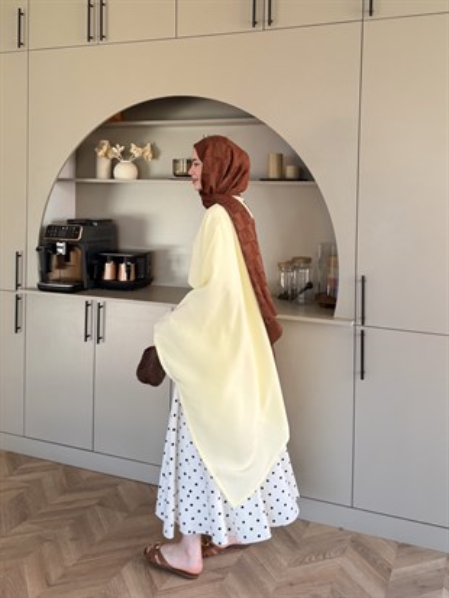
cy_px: 299
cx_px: 224
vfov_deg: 71.6
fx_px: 415
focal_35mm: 24
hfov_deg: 56.8
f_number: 1.78
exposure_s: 1/121
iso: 100
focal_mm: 6.76
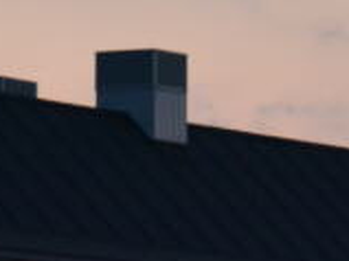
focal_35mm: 510
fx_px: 5139
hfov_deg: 3.9
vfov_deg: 2.9
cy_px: 324
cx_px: 248
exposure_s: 1/60
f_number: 5
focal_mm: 55
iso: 1250
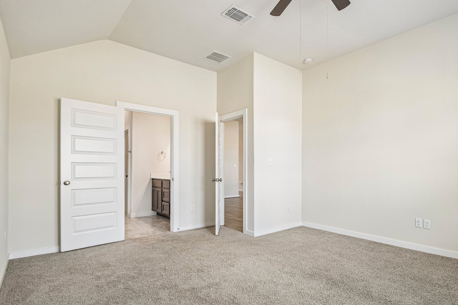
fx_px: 229
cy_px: 160
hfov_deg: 89.0
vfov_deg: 67.3
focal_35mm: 18
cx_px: 271
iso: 400
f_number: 8
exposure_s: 1/25
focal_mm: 10
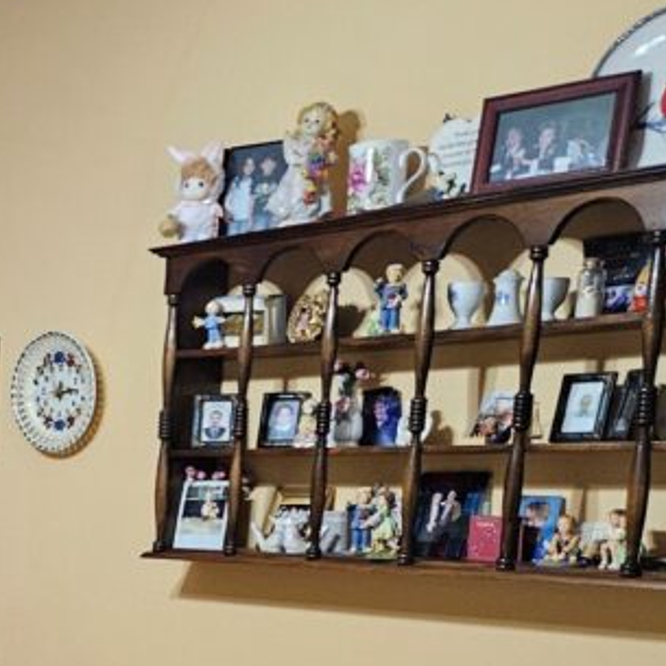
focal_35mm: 71
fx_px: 1545
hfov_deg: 20.6
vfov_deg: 23.2
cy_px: 679
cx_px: -348
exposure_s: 1/170
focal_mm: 5.4
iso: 640
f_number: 1.8
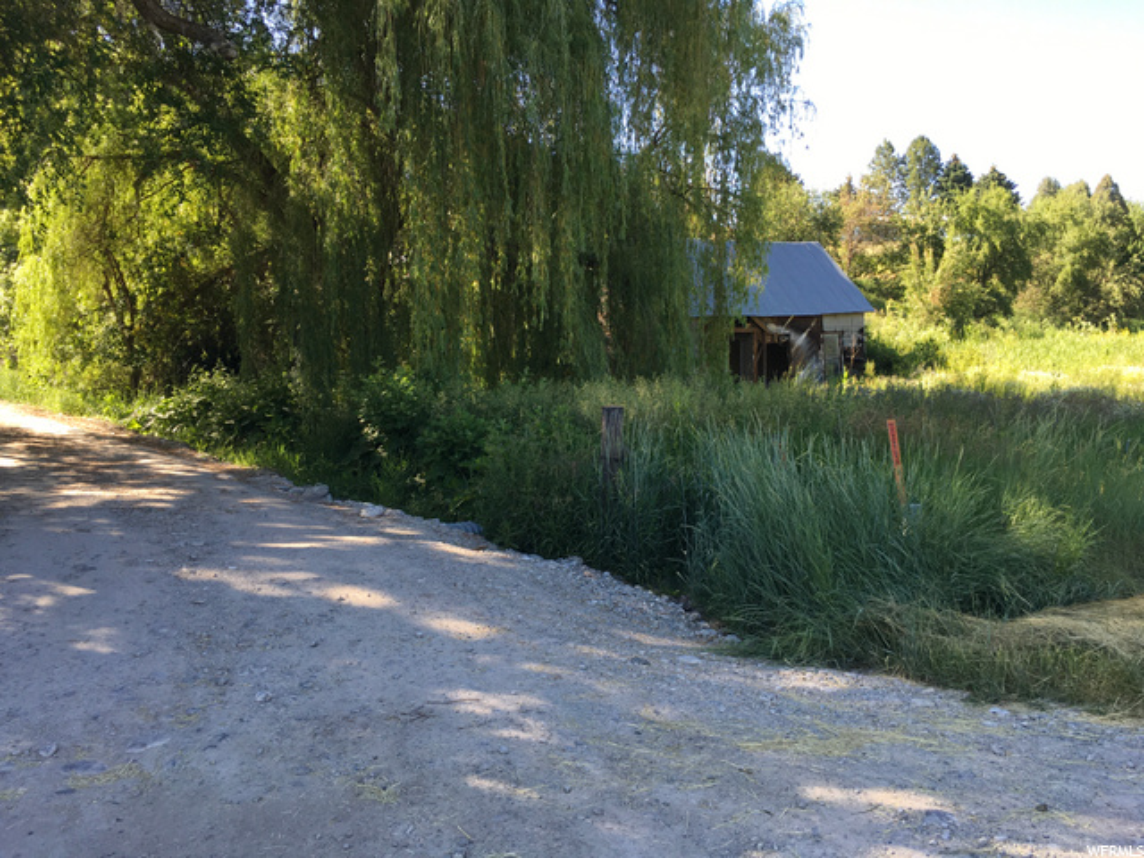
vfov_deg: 48.2
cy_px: 429
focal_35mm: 29
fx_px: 958
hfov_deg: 61.7
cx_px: 572
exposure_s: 1/247
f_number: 2.2
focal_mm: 4.15
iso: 25
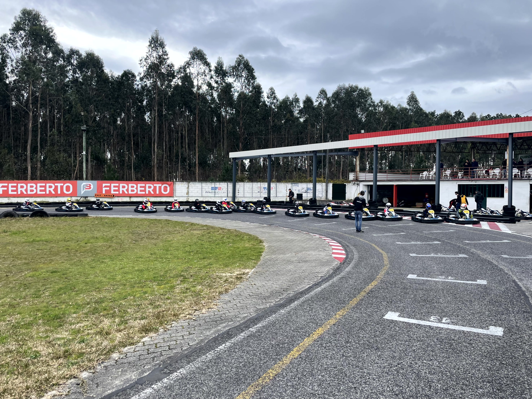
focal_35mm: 26
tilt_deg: -0.1
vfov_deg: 53.1
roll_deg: -1.4
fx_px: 400
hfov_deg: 67.3
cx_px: 266
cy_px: 200
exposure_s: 1/1082
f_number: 1.6
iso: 32
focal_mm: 4.2
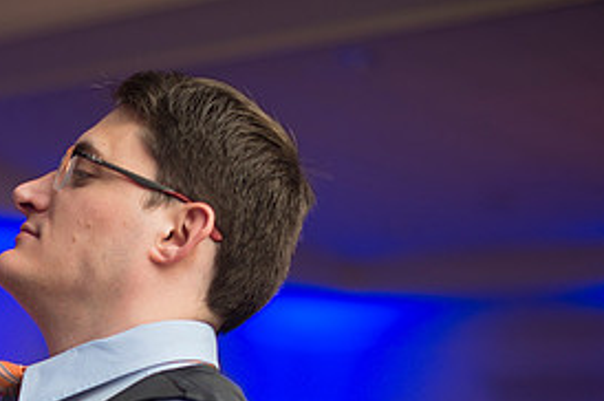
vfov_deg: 12.7
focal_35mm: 106
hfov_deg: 19.0
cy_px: 424
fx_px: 1776
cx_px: 60
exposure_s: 1/80
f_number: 2
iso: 500
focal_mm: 50
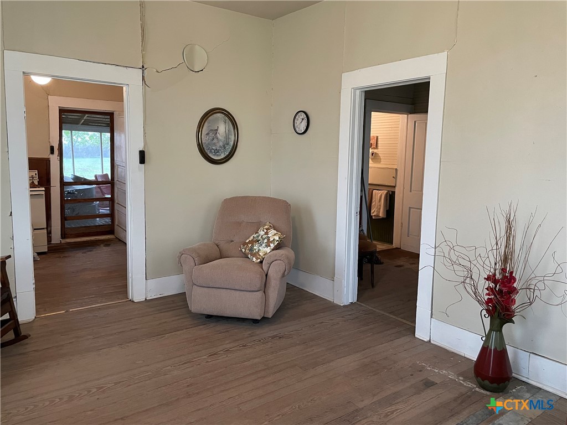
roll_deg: -1.2
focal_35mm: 26
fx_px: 426
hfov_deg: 67.3
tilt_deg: -6.4
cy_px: 212
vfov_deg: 53.1
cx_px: 284
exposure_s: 1/60
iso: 400
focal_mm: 4.2
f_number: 1.6
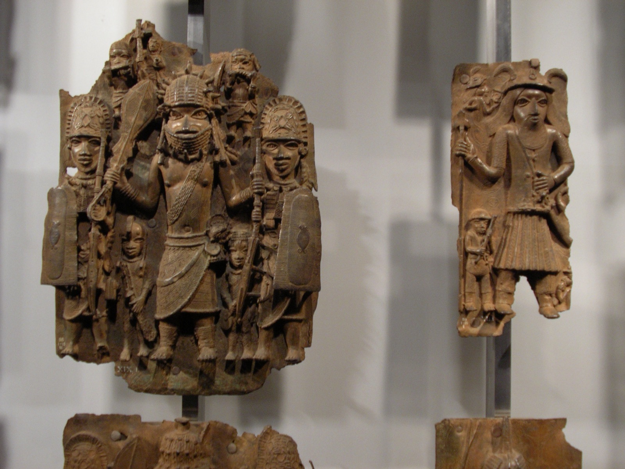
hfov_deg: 37.5
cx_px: 312
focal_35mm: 51
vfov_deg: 28.6
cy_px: 234
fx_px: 921
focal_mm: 7.8
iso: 160
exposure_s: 1/13
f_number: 3.3
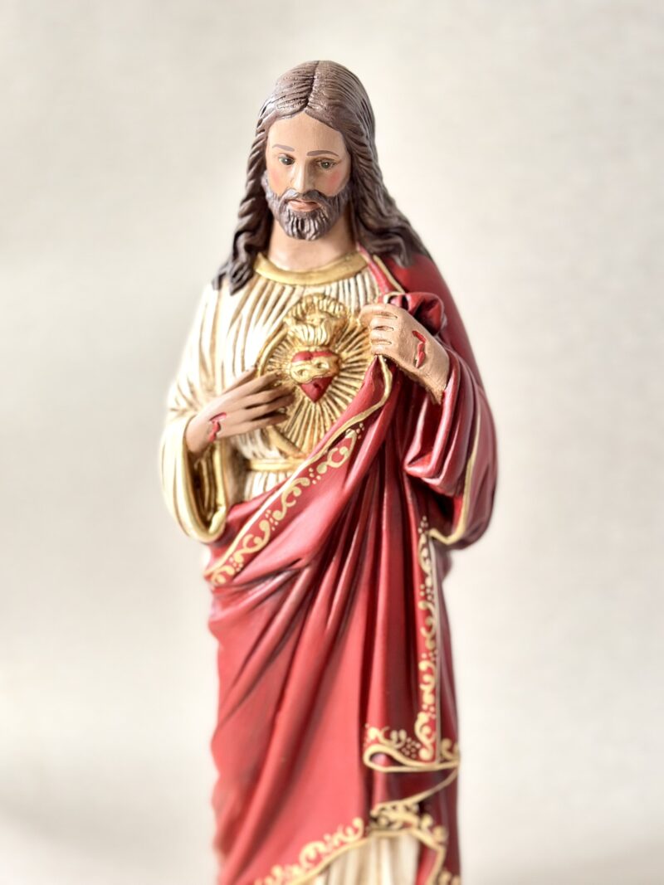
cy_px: 442
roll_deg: -0.3
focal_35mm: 48
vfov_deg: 39.7
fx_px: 1228
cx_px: 332
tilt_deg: -13.0
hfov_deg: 30.3
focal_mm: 6.86
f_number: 1.78
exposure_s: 1/60
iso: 160
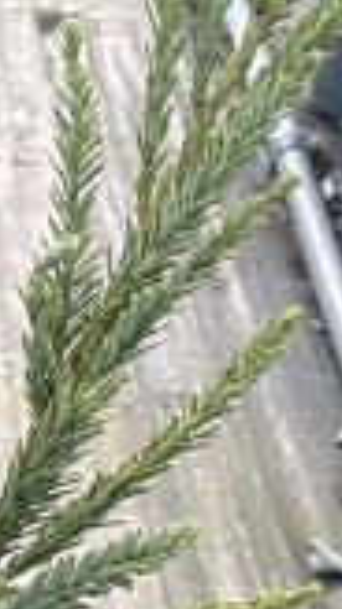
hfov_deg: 5.8
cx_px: -825
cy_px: 839
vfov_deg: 11.2
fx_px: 3021
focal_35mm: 187
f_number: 1.6
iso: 50
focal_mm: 5.1
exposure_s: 1/437
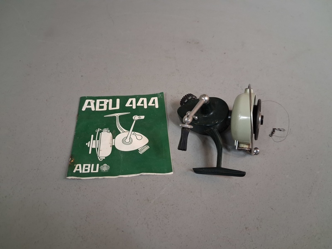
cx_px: 166
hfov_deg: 65.3
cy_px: 124
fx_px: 259
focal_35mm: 27
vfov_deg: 51.4
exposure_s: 1/100
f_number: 1.8
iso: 400
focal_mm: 4
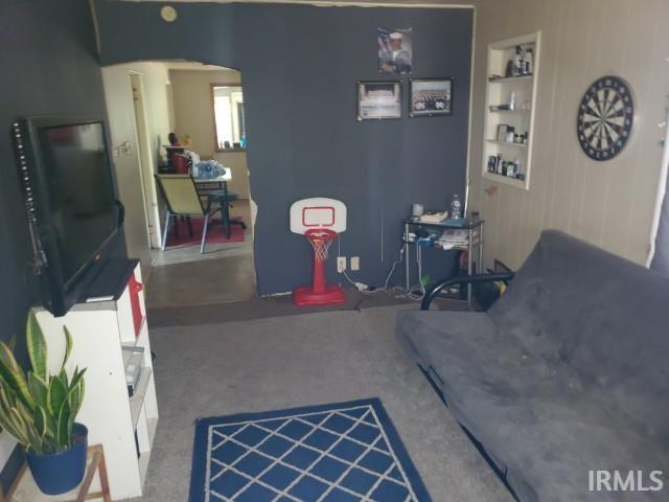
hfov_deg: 67.3
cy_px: 251
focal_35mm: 26
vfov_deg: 53.1
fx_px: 502
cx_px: 334
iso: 200
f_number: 1.5
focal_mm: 4.3
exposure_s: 1/10
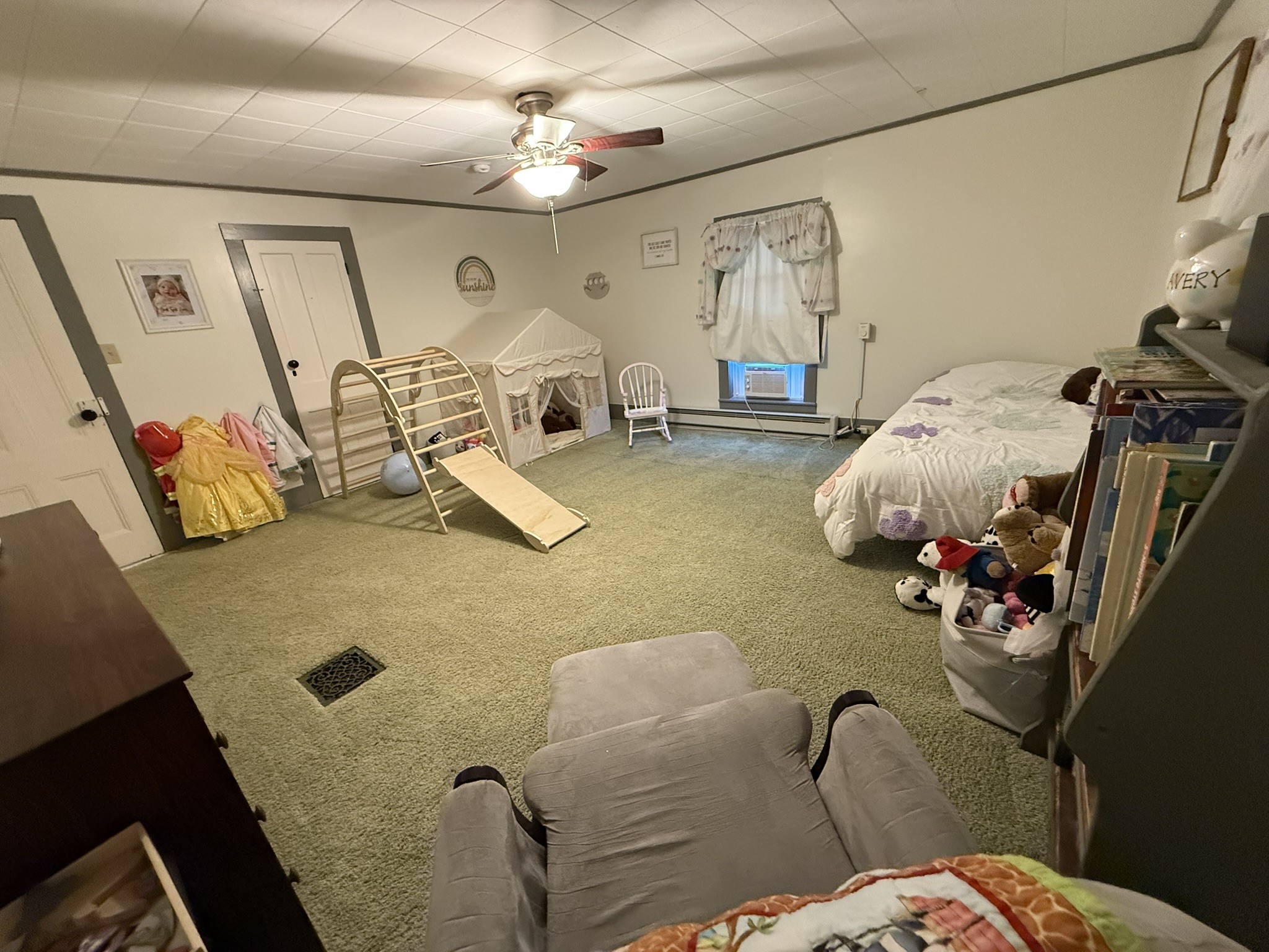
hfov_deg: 102.1
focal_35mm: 14
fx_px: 513
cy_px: 476
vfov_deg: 85.7
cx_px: 634
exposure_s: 1/60
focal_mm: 2.22
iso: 640
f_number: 2.2
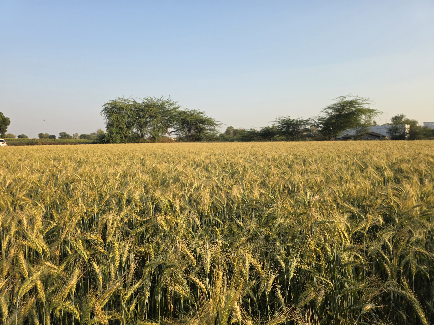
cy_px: 162
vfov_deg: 58.9
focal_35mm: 23
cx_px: 217
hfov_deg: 73.9
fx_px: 288
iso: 80
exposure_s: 1/2234
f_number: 1.7
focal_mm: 6.3
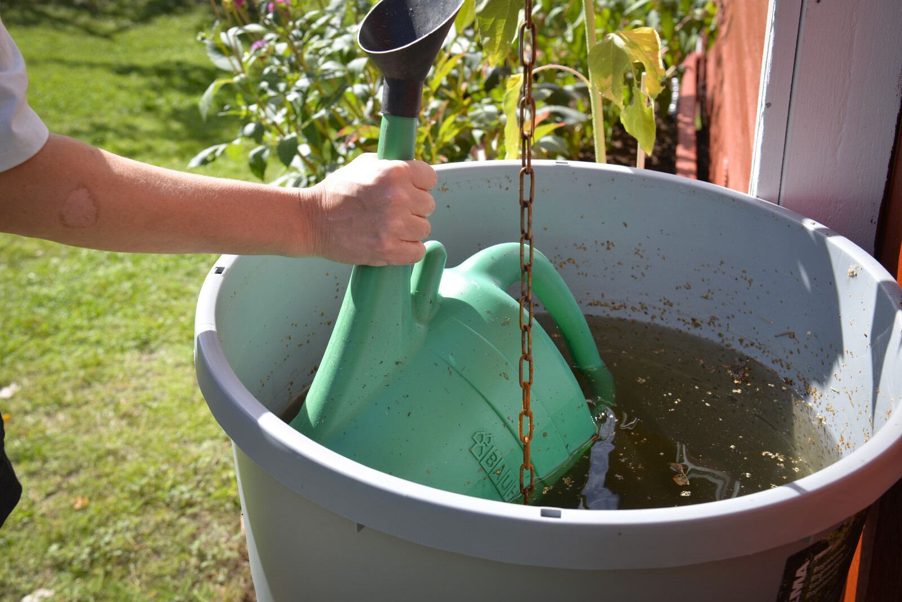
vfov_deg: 27.0
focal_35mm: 50
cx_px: 451
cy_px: 301
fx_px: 1253
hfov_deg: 39.6
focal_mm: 50
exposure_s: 1/250
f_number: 8
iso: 160
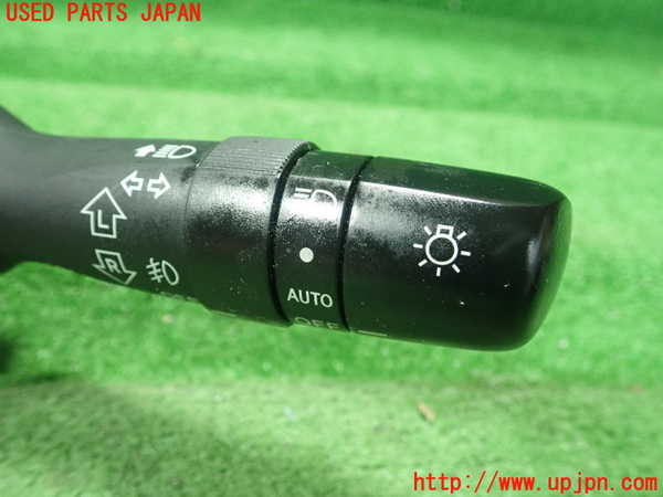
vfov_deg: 46.8
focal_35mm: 30
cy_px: 248
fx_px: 575
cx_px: 332
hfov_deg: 60.0
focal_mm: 5.5
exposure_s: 1/100
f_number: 2.3
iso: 800
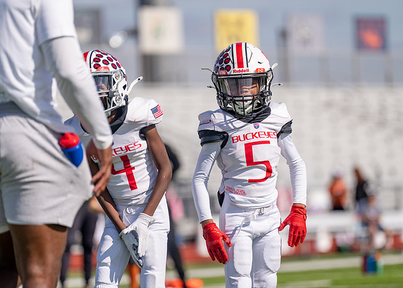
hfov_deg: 7.2
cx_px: 202
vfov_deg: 5.1
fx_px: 3201
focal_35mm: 280
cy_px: 144
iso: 160
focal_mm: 267
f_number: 4
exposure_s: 1/2000
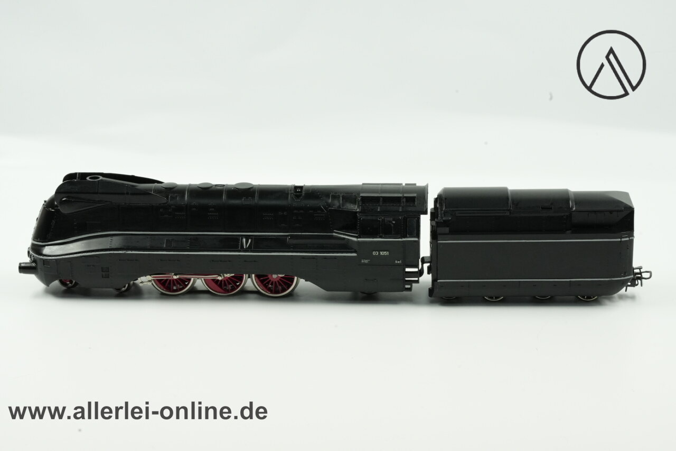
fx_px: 1690
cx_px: 338
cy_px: 226
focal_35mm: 90
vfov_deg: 15.2
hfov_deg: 22.6
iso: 2500
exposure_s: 1/40
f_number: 16
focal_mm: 90
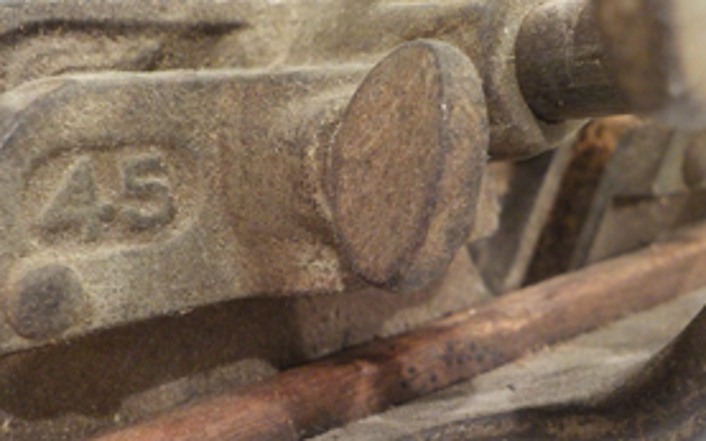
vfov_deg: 28.0
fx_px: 885
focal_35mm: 46
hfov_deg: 43.5
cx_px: 342
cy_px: 224
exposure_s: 1/10
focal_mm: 4.1
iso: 400
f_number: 3.3
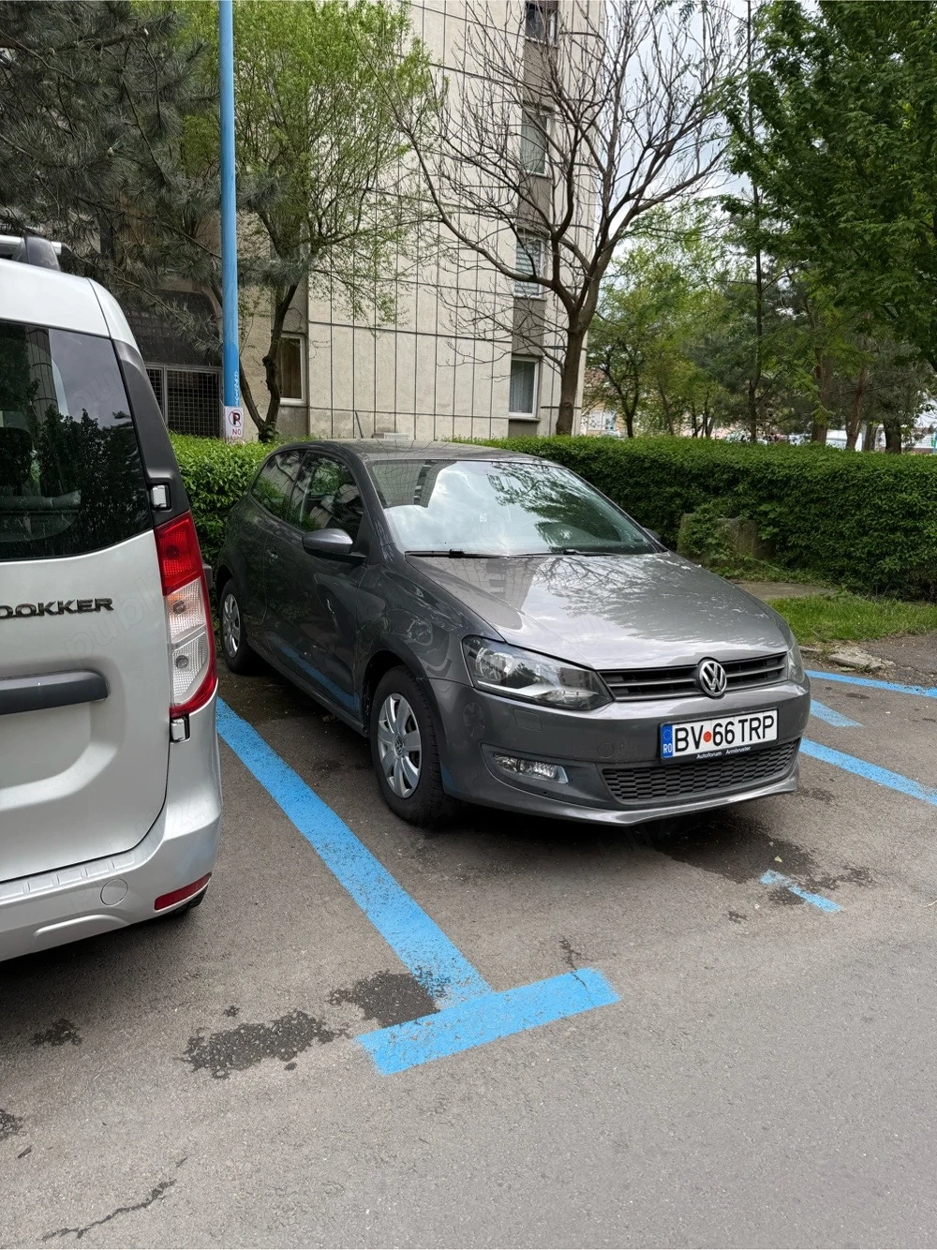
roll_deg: -3.8
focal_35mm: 24
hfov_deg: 56.8
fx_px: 866
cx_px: 468
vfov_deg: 71.6
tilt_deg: -8.9
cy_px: 625
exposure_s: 1/831
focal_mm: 6.76
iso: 80
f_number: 1.78
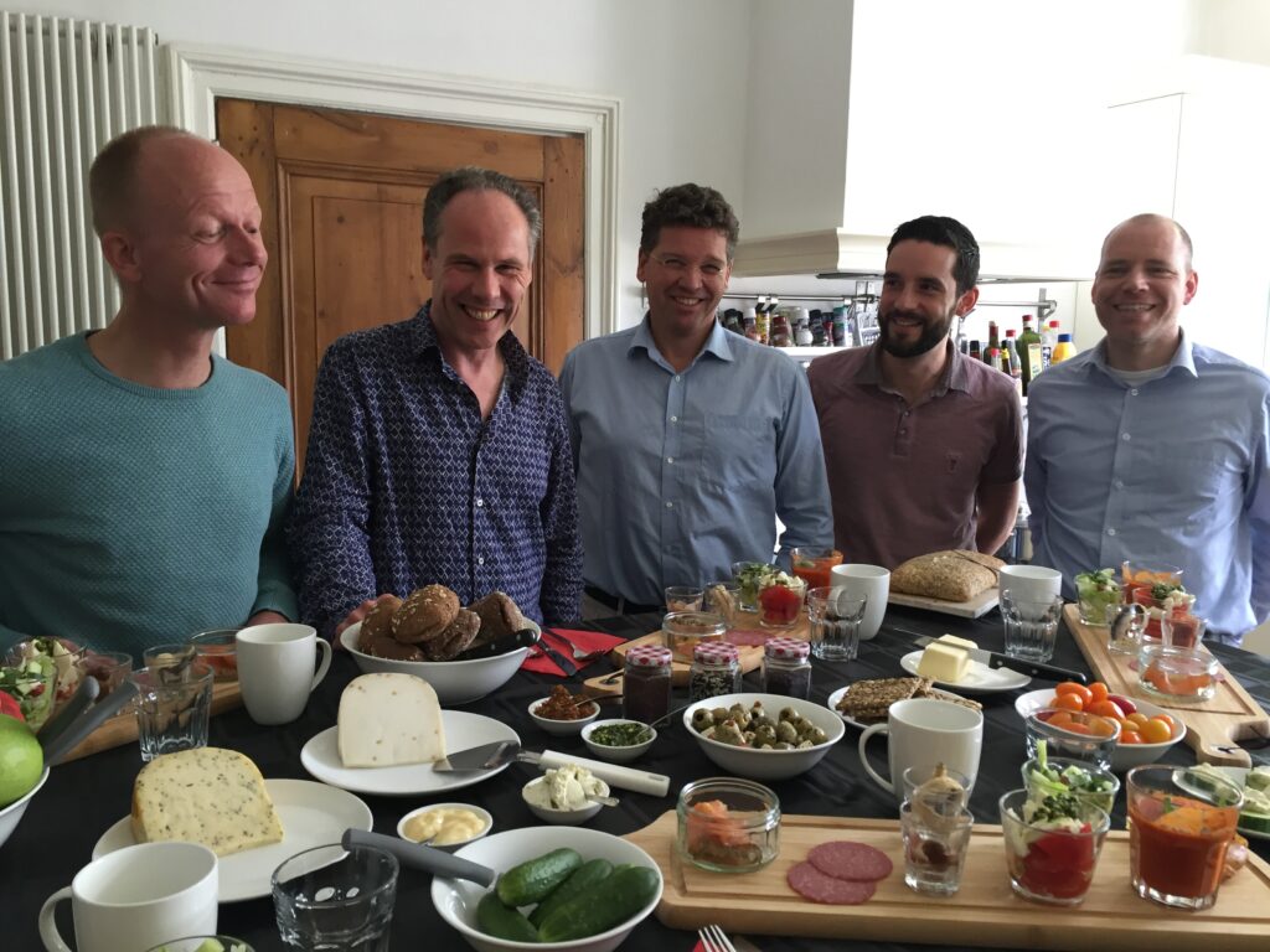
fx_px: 1064
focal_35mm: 29
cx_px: 635
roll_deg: +0.4
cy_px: 476
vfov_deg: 48.2
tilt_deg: -8.3
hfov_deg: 61.7
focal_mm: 4.15
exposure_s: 1/33
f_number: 2.2
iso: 80
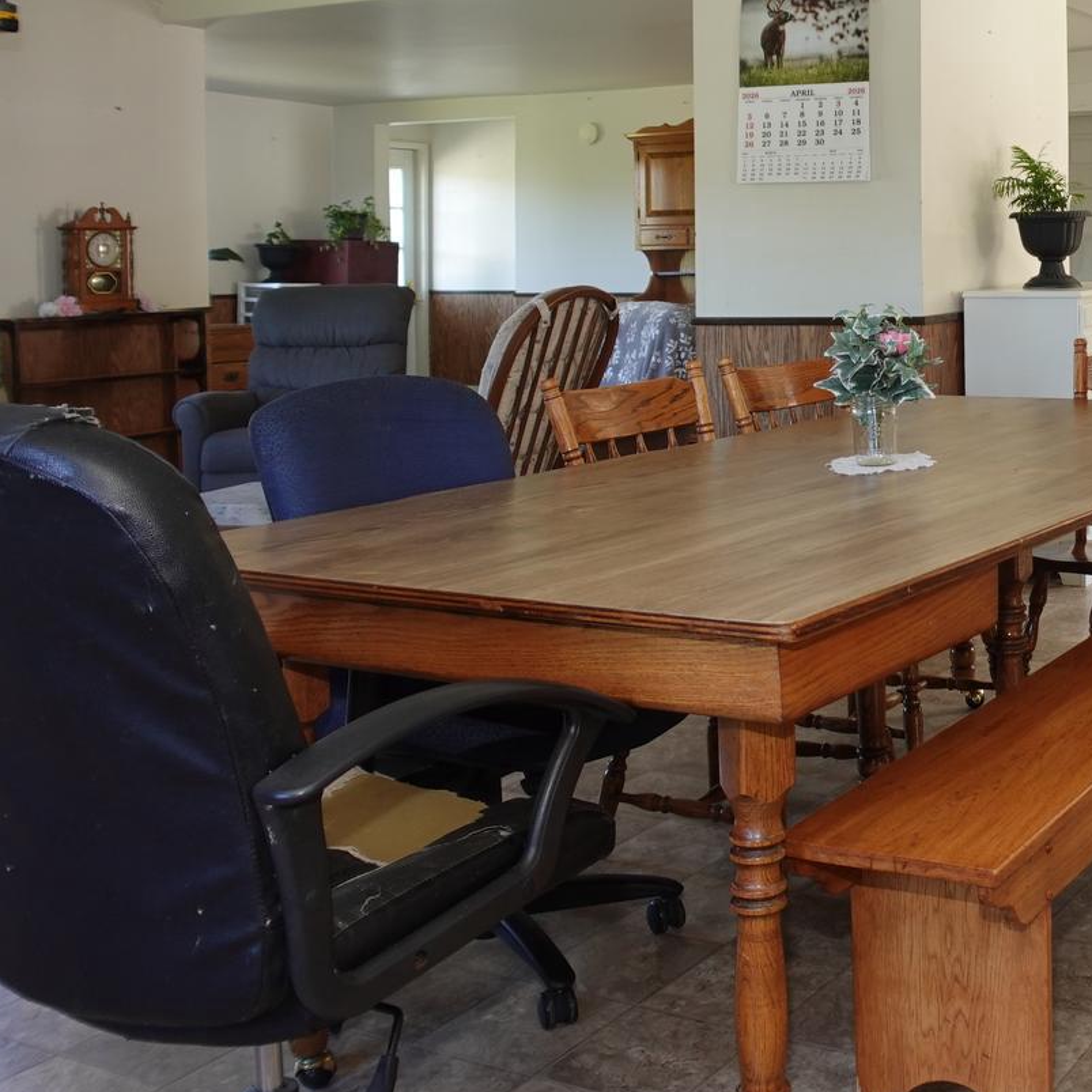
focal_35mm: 52
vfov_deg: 32.2
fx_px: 1856
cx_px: 1121
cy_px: 273
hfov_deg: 30.2
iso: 125
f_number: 1.8
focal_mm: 9.4
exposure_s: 1/30
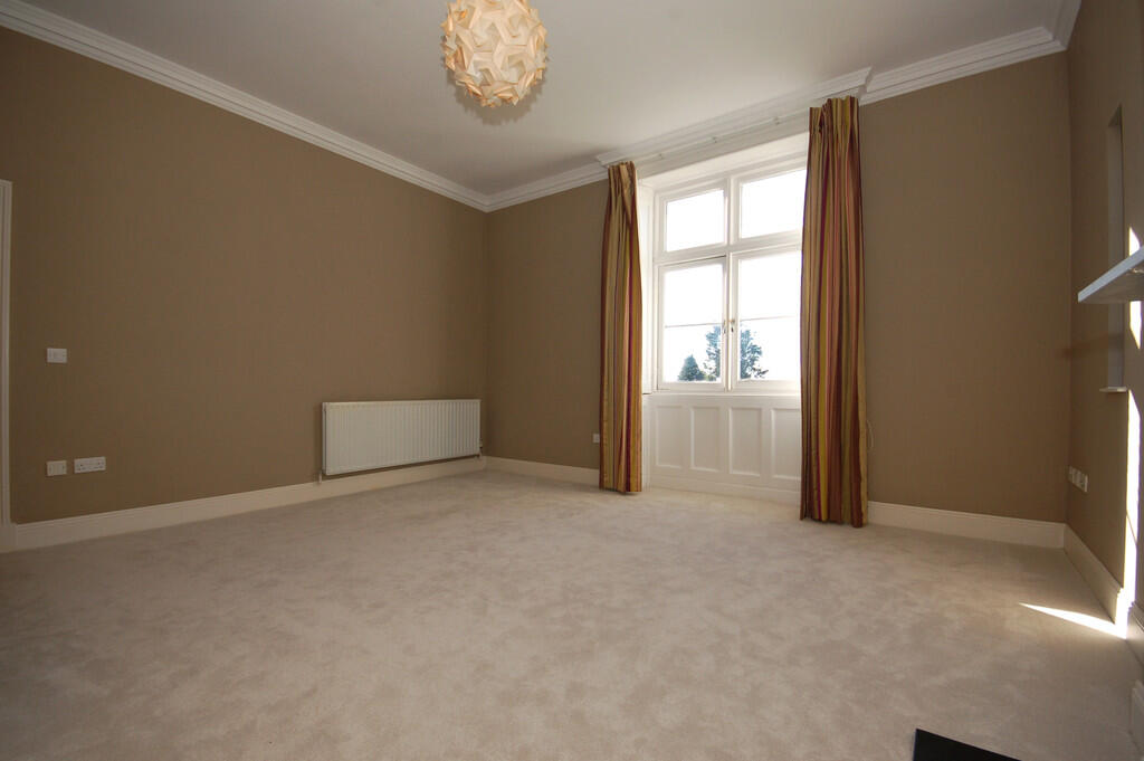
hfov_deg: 100.4
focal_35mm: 15
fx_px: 476
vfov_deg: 77.2
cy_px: 380
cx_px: 572
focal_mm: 10
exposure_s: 1/160
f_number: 6.3
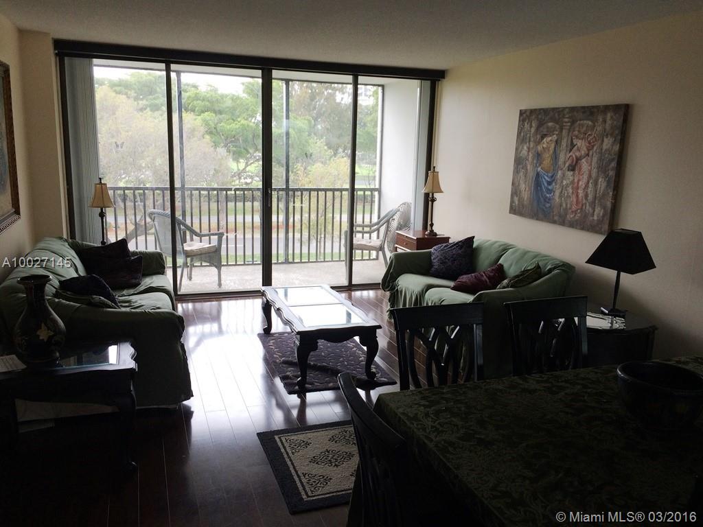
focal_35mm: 29
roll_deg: -1.0
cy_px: 264
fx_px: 589
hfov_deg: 61.7
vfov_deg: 48.2
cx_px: 352
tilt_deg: -11.3
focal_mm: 4.15
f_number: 2.2
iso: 40
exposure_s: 1/120
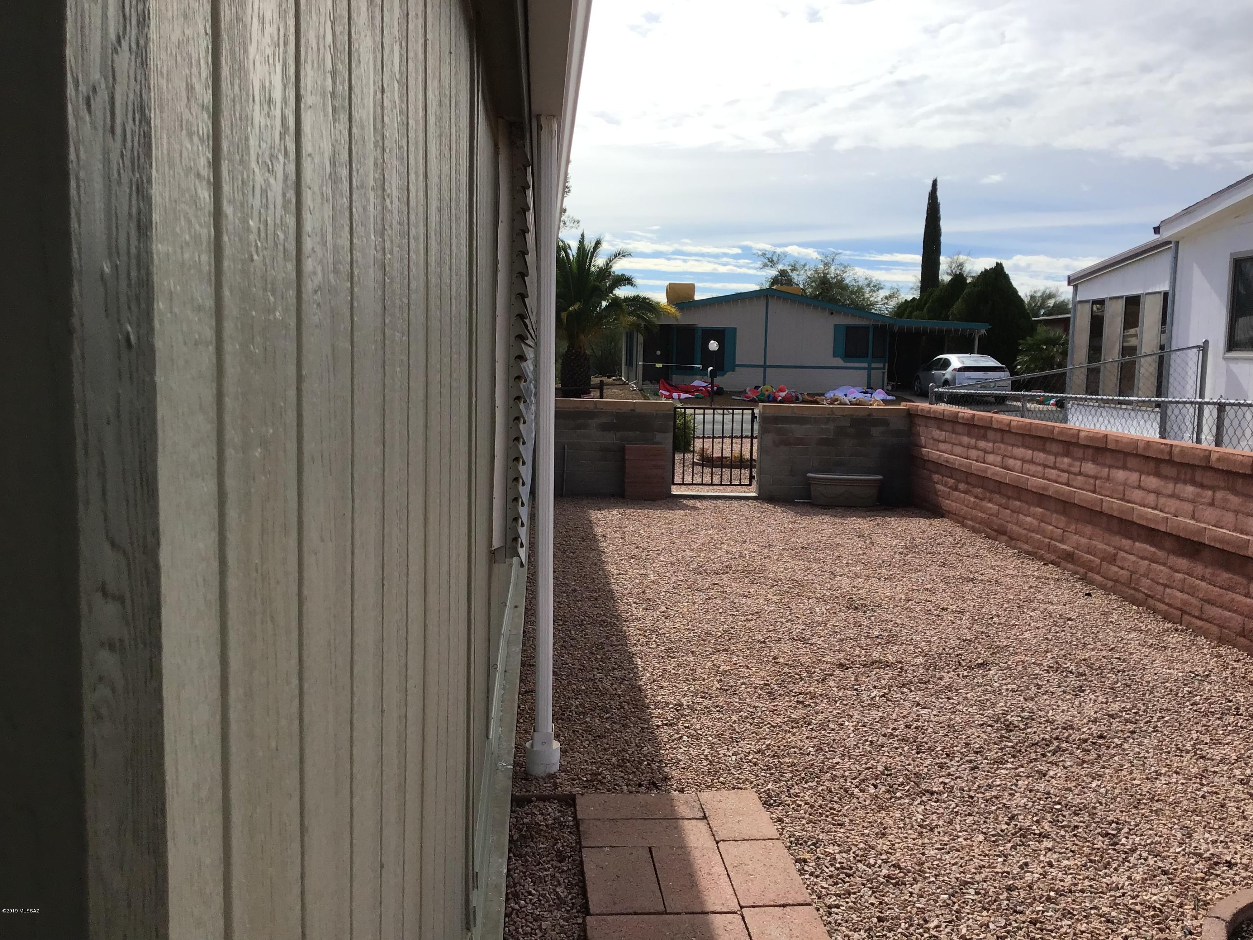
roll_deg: -2.2
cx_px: 626
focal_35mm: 31
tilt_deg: -5.6
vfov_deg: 45.4
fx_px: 1122
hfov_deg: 58.4
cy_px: 470
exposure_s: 1/1942
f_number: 2.4
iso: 25
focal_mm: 3.3
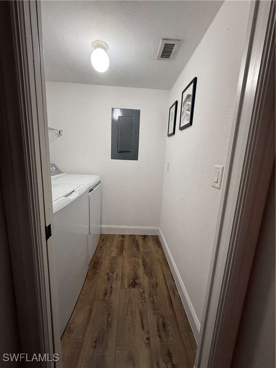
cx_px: 138
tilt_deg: -10.4
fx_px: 149
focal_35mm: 14
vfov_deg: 102.1
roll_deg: -2.5
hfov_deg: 85.7
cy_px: 184
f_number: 2.2
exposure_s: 1/60
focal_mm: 2.22
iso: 200
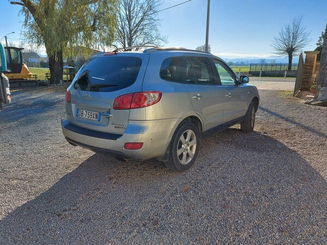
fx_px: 227
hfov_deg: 71.6
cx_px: 164
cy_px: 122
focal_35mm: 24
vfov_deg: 56.8
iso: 32
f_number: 1.8
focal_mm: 5.23
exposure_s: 1/393
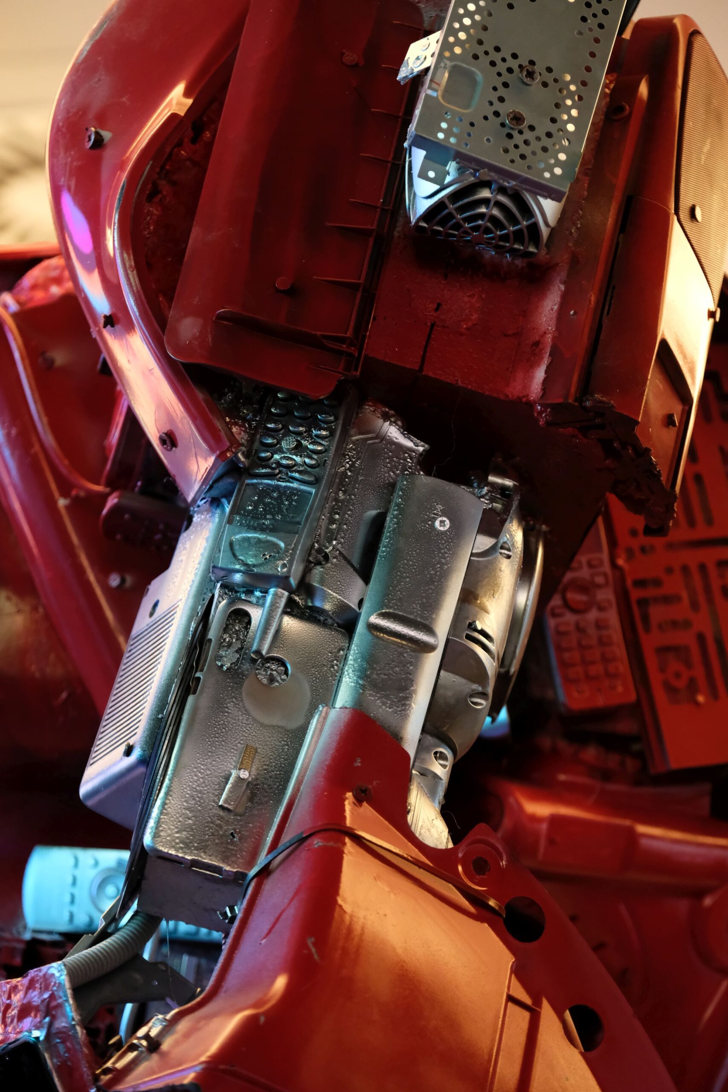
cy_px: 546
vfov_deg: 13.4
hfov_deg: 9.0
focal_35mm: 153
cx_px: 364
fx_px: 4640
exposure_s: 1/125
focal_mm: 102.2
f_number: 2.8
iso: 3200
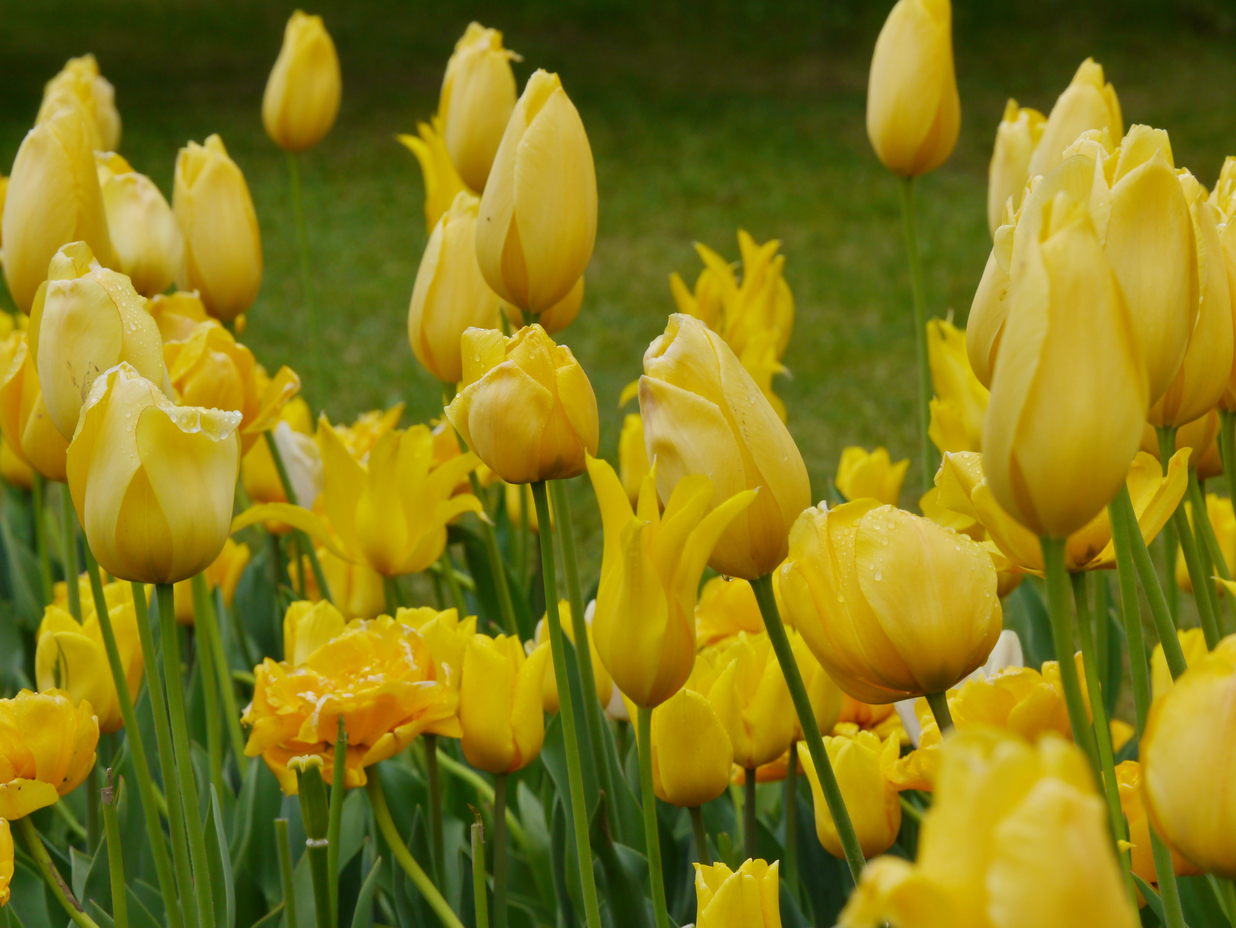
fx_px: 7787
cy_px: 464
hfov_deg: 9.1
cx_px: 618
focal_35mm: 218
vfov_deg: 6.8
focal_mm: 109
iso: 320
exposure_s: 1/250
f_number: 10
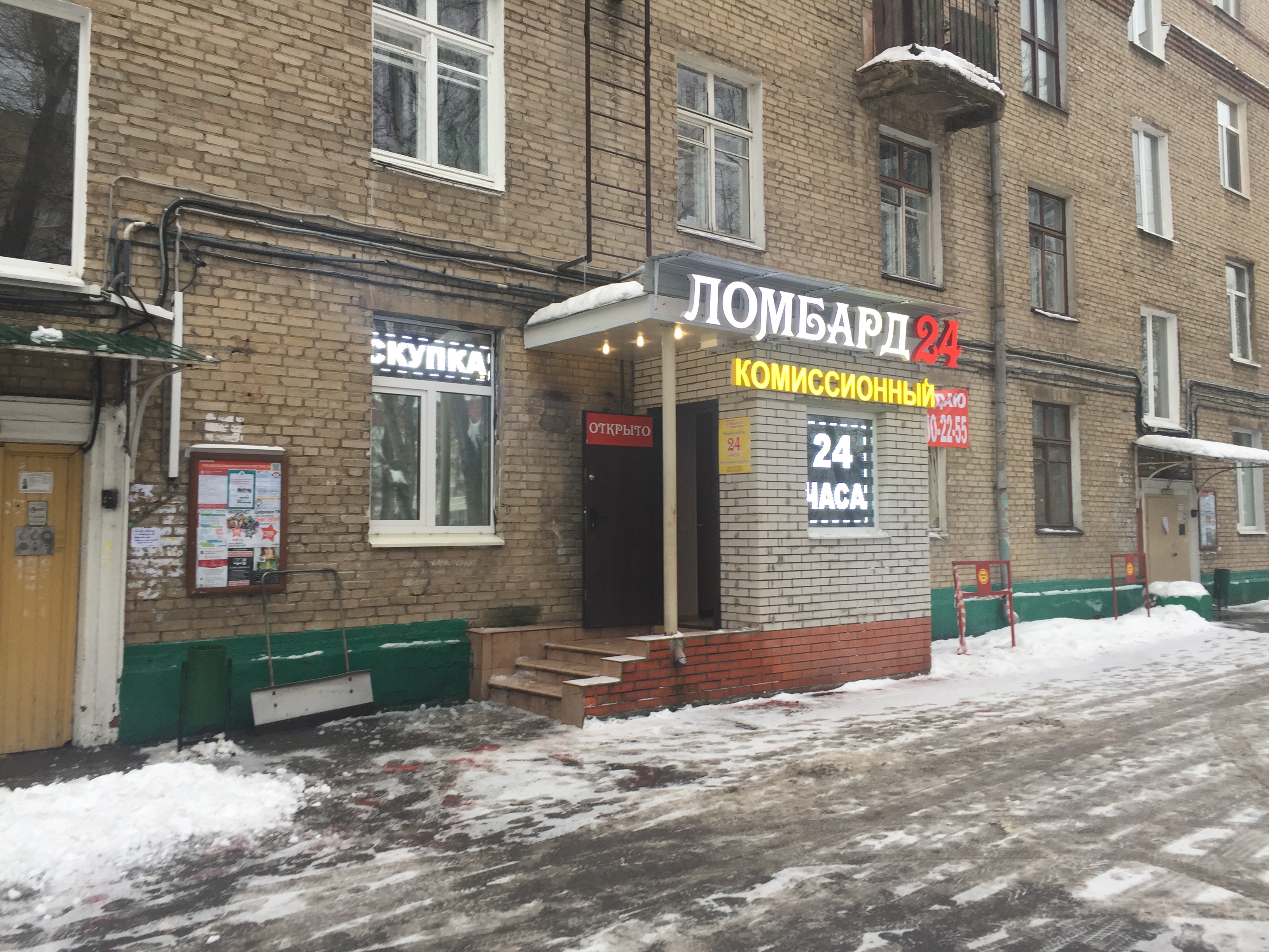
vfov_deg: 48.2
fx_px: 1063
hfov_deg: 61.7
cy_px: 476
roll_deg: -0.2
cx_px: 634
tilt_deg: +3.7
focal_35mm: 29
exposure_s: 1/50
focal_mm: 4.15
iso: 40
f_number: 2.2
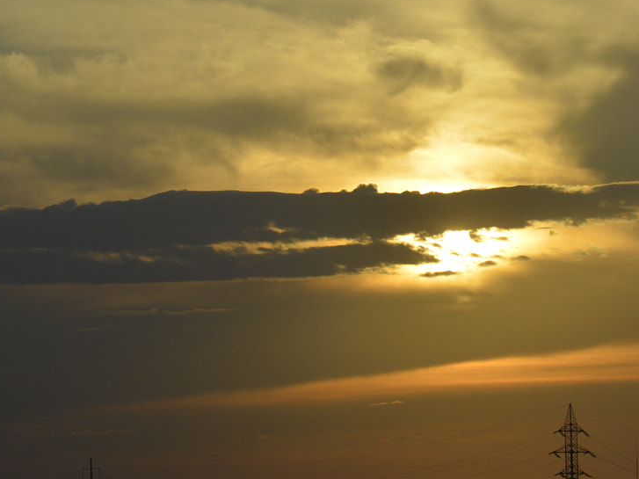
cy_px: 138
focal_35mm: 222
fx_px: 4097
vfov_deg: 6.7
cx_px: 471
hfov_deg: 8.9
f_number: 6.3
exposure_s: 1/640
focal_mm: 70
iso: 100
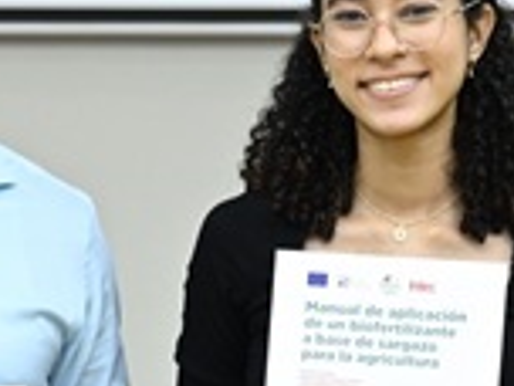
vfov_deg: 6.3
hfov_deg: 8.5
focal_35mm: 232
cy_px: 640
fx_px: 3442
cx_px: 186
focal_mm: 30.5
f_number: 2.8
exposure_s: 1/200
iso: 500
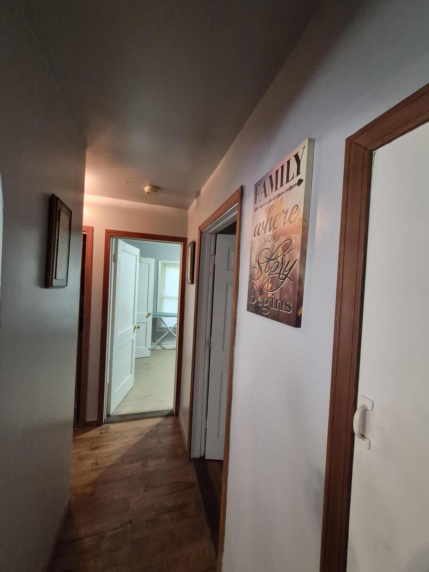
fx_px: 215
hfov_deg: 89.9
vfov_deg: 106.2
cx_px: 214
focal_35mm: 13
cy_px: 286
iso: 1000
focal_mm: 1.74
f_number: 2.2
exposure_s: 1/60
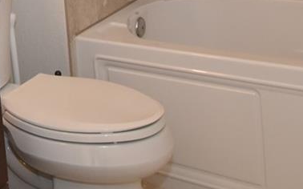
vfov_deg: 16.5
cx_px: -46
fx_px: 587
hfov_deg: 26.2
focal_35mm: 71
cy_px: -102
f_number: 4
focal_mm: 11
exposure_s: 1/60
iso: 800
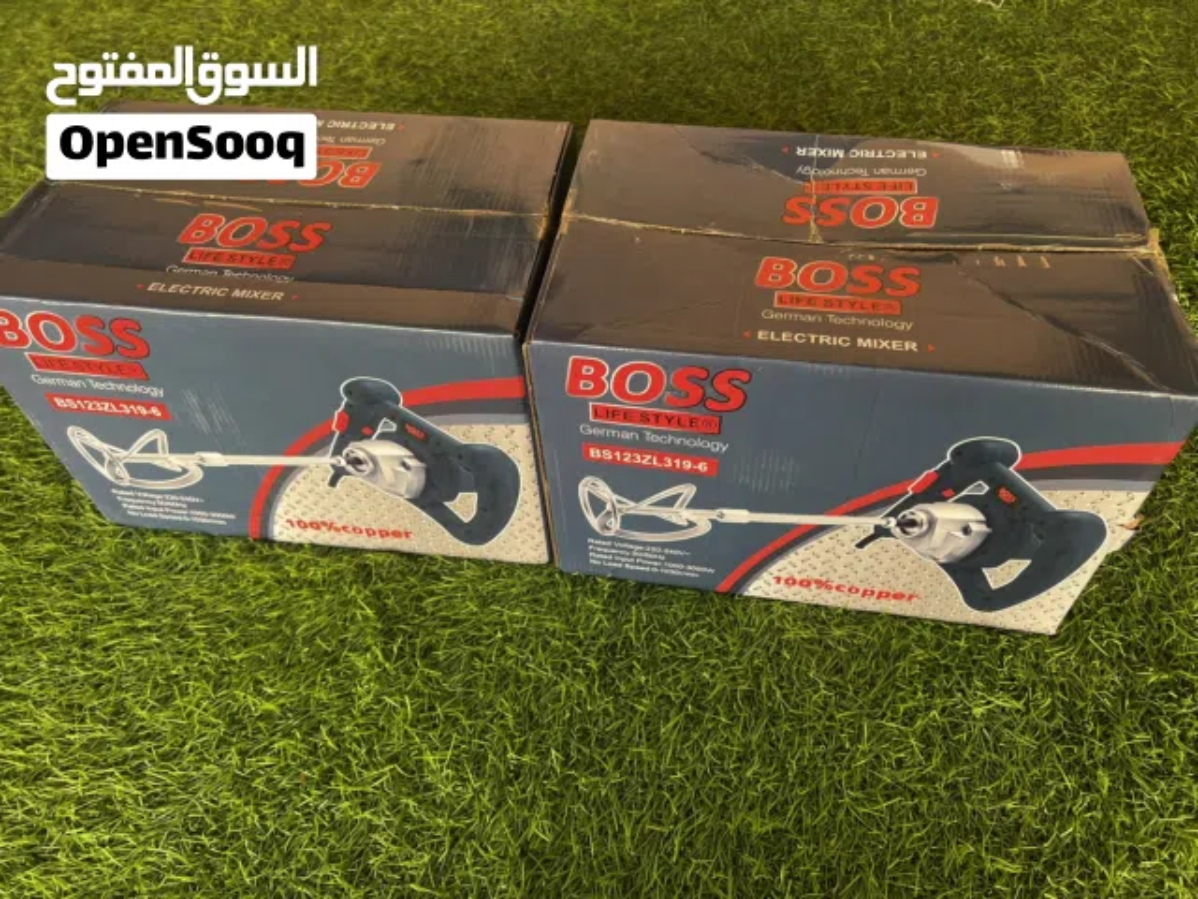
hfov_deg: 67.3
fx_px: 900
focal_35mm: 26
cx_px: 599
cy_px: 450
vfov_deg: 53.1
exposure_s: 1/121
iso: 50
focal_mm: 5.7
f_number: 1.5
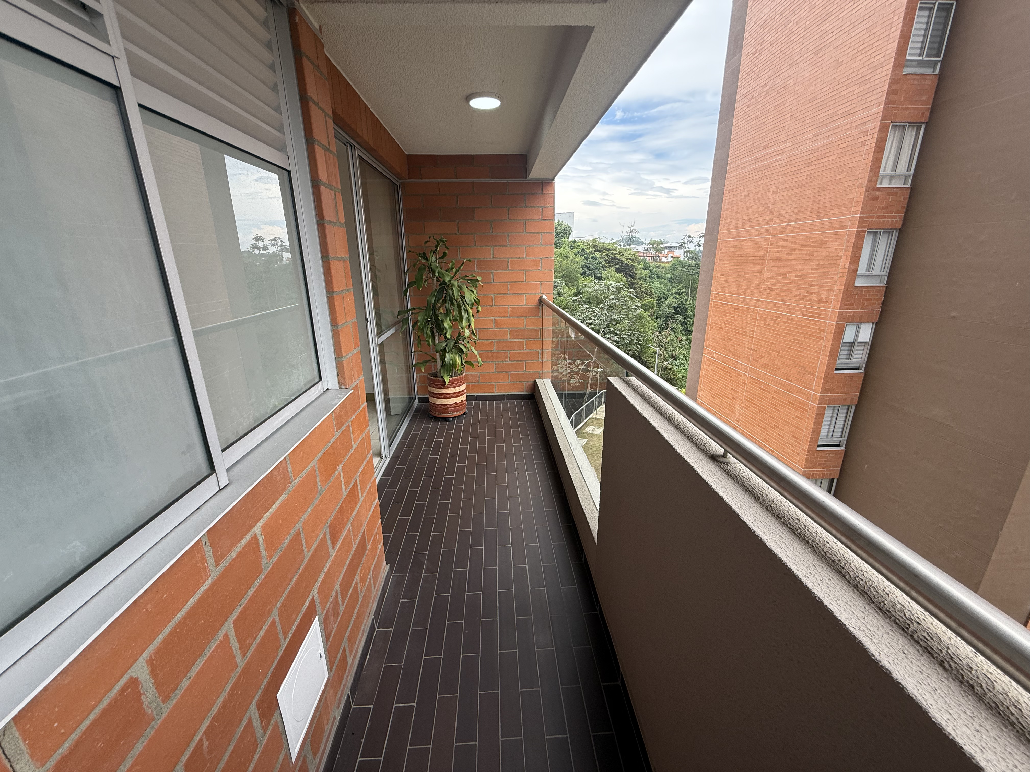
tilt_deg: -16.4
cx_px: 515
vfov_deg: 85.7
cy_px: 386
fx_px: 417
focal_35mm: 14
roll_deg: +0.1
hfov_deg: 102.1
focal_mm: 2.22
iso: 64
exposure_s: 1/277
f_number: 2.2
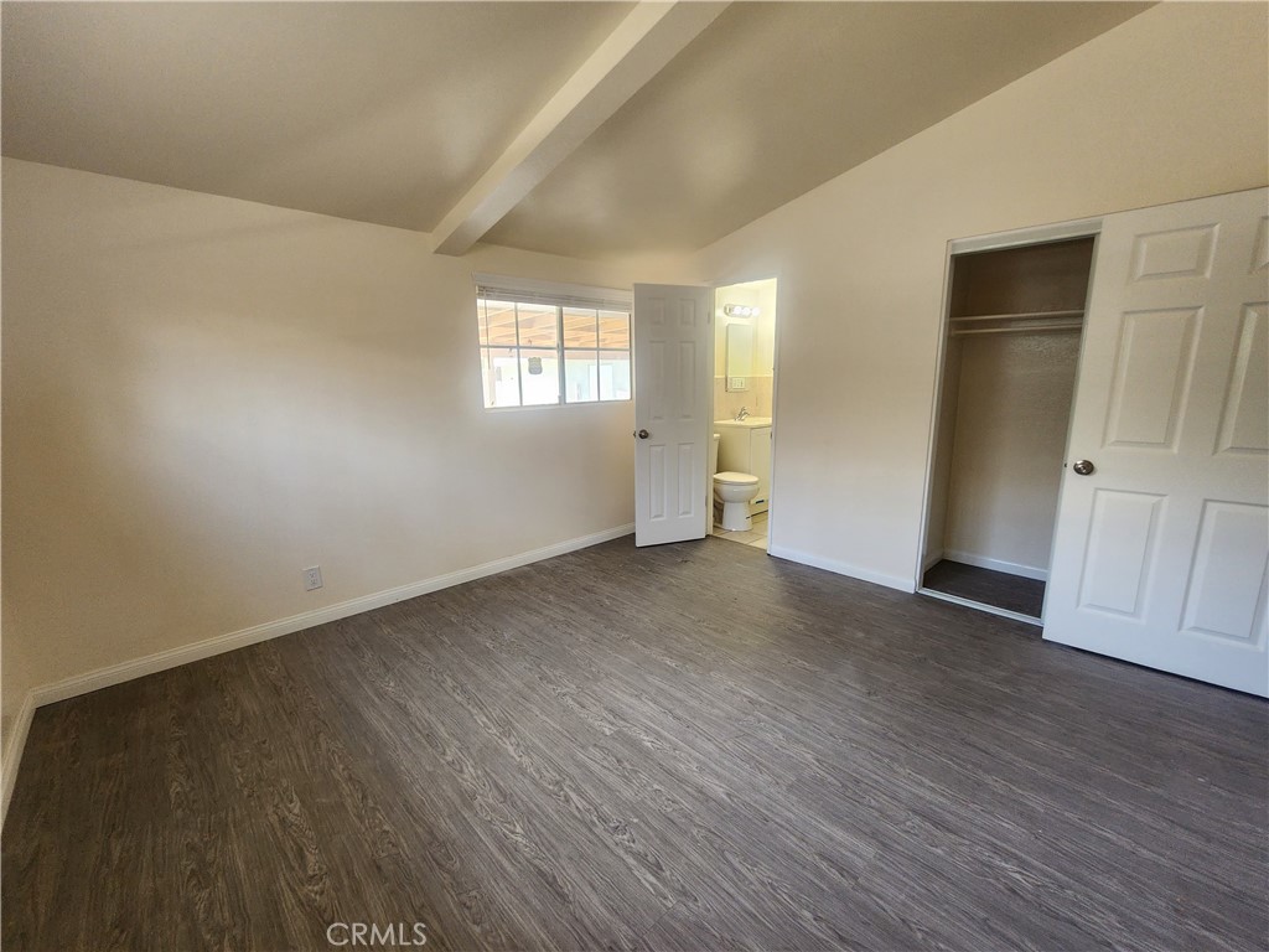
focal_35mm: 13
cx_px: 634
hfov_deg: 106.2
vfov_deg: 89.9
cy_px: 476
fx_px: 477
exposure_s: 1/60
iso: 160
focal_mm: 2.2
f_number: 2.2
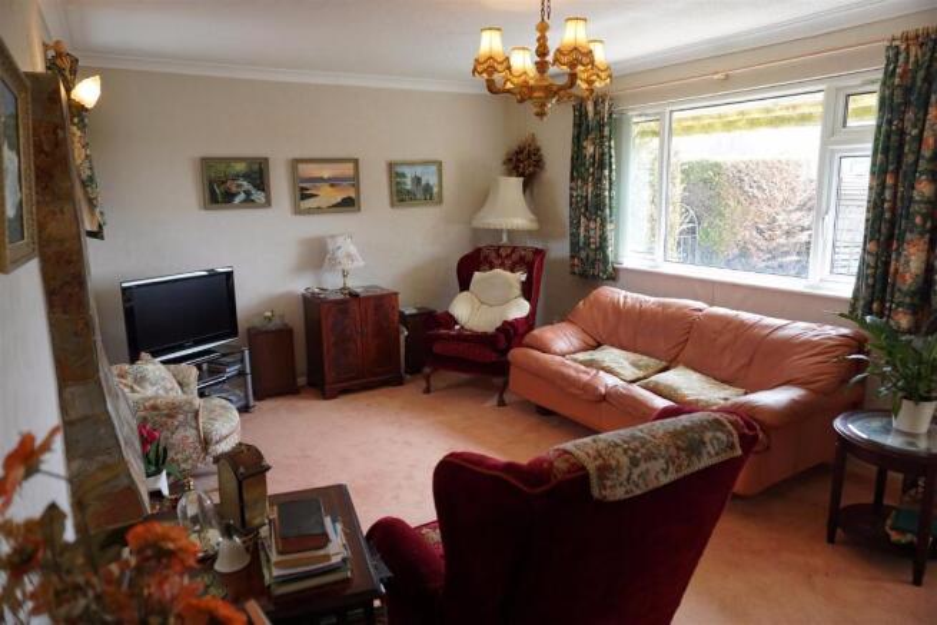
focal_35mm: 24
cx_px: 468
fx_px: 625
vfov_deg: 53.2
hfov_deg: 73.7
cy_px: 312
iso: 200
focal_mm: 16
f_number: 4
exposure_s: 1/60
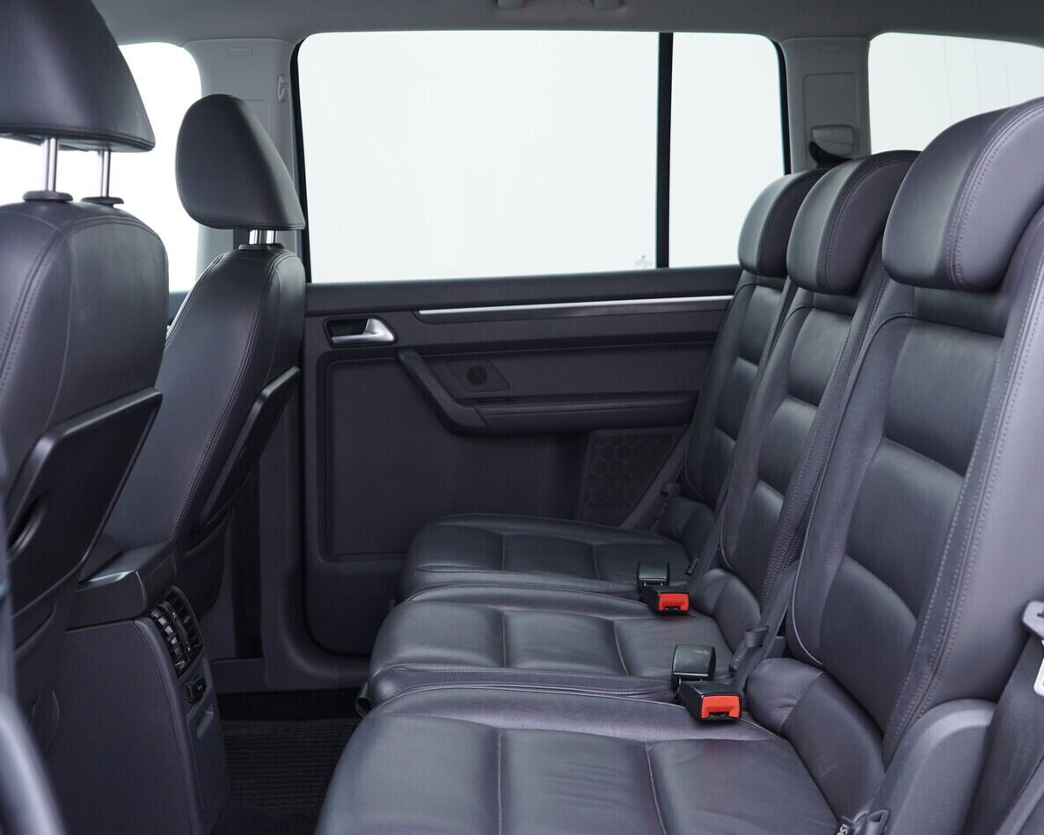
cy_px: 415
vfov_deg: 36.5
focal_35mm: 41
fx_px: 1267
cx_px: 570
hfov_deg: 44.7
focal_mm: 24
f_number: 2.8
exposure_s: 1/40
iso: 250
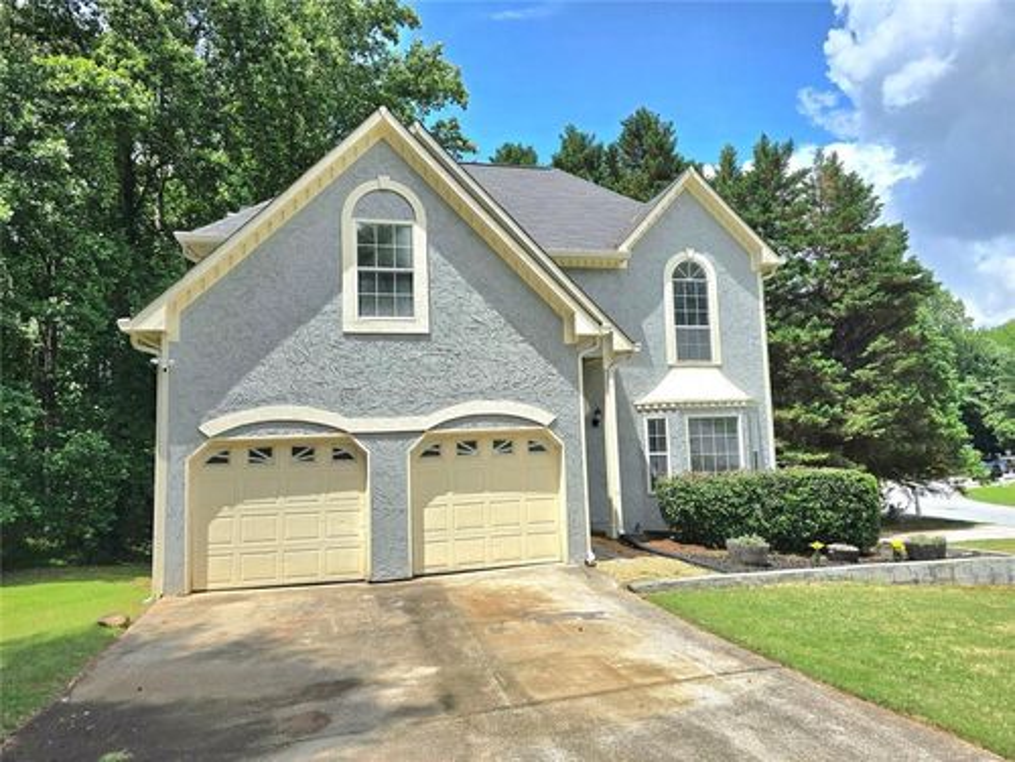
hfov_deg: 73.9
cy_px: 381
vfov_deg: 58.9
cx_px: 508
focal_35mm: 23
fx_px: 674
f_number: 1.7
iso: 12
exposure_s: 1/909
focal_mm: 6.3
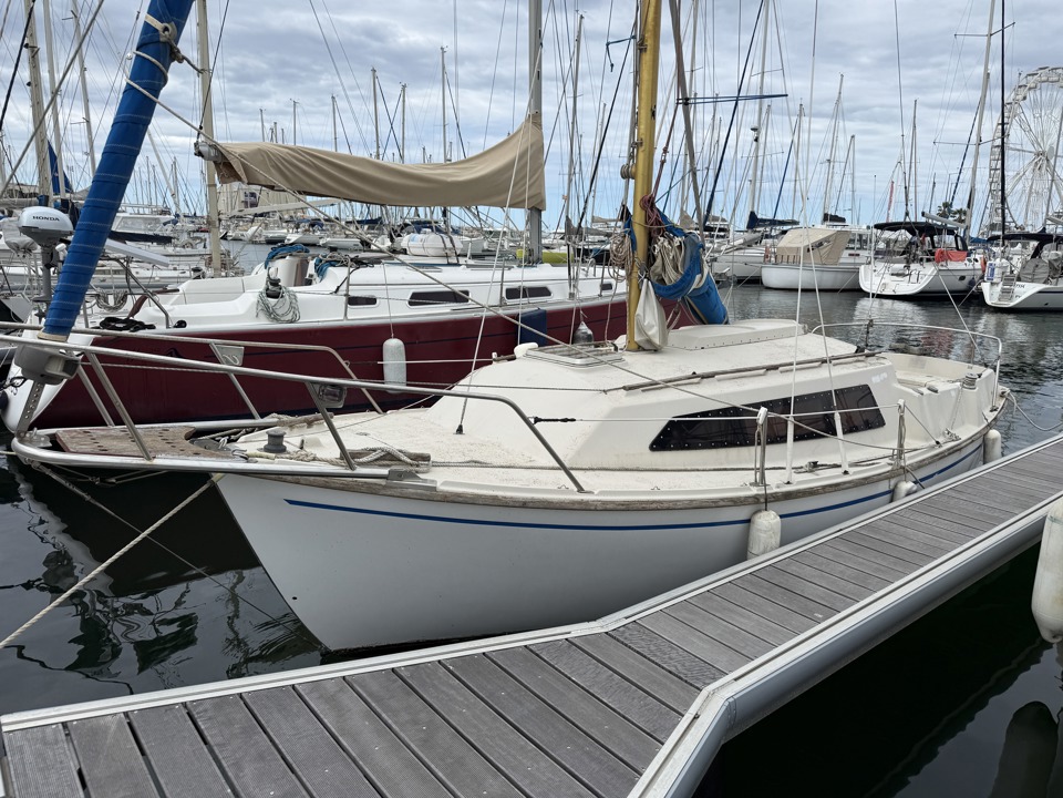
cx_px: 532
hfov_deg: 71.6
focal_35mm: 24
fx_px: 737
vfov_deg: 56.8
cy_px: 399
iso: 80
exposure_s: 1/4405
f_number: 1.78
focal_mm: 6.76
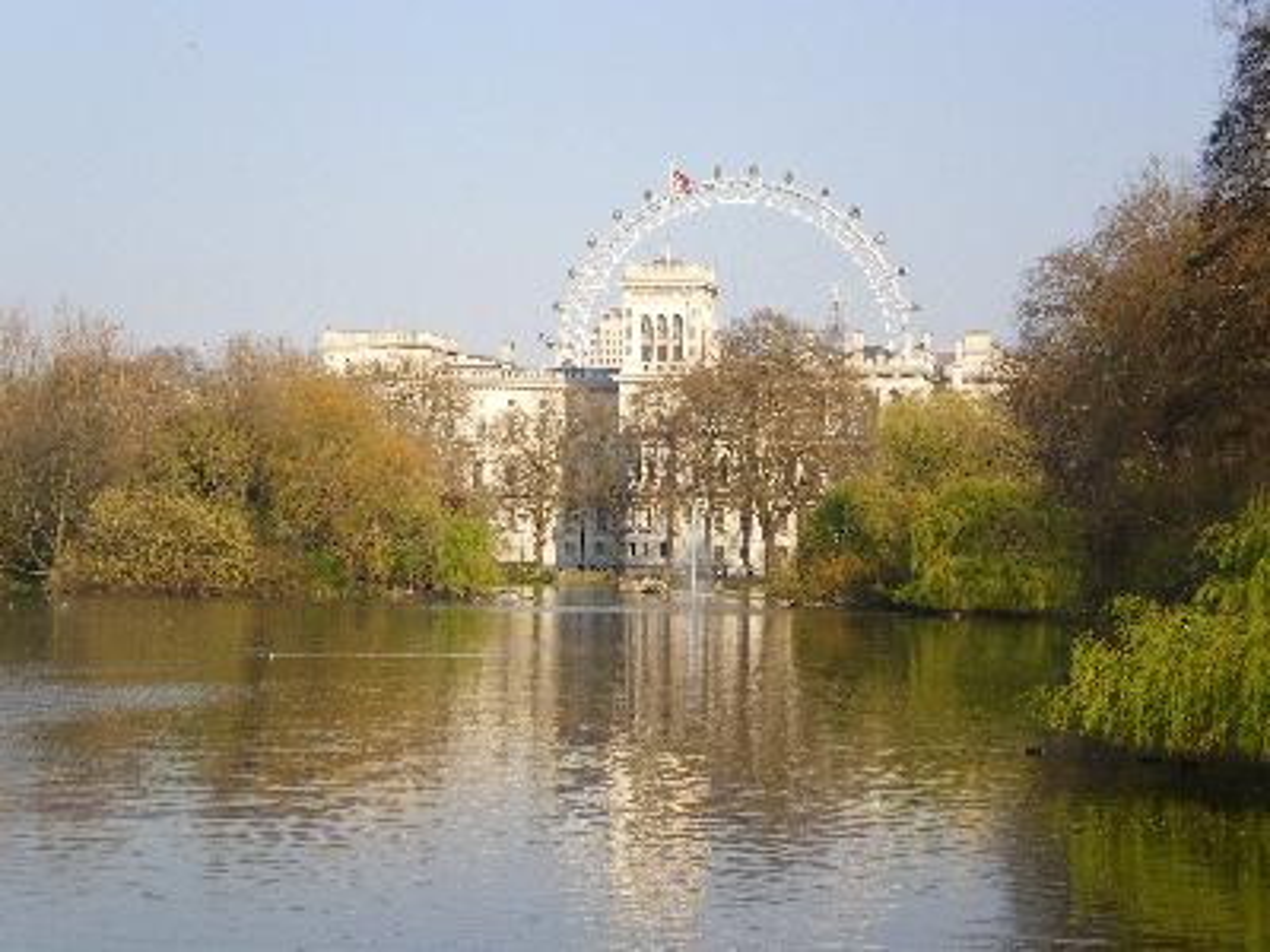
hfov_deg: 22.5
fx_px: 3192
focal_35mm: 87
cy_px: 476
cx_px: 635
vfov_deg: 17.0
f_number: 7.5
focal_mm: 15.3
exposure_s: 1/125
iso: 50
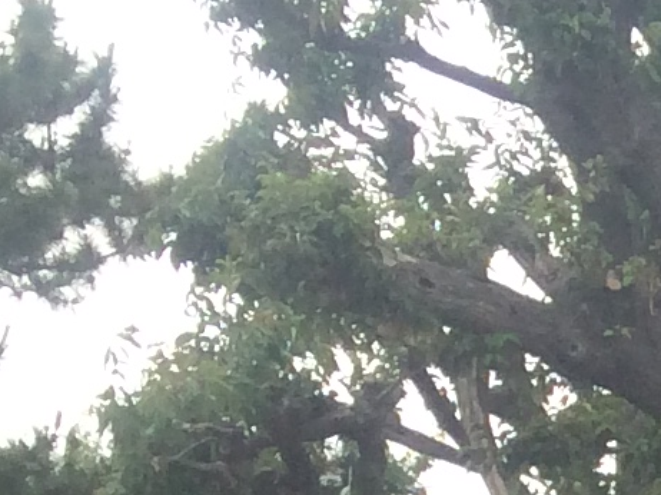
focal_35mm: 205
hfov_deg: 8.3
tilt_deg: +5.3
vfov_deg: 6.7
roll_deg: +0.0
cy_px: 1402
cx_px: 1897
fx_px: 3912
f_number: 2.2
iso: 32
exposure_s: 1/363
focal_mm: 4.15
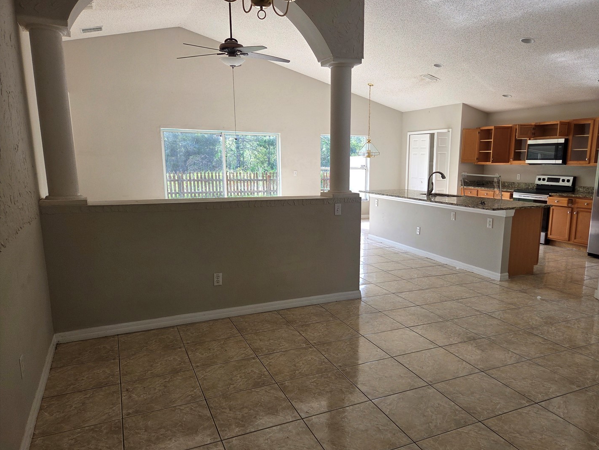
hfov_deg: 67.0
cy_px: 243
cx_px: 337
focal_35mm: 26
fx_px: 450
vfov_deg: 53.0
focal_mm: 5.4
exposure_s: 1/180
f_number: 1.8
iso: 32
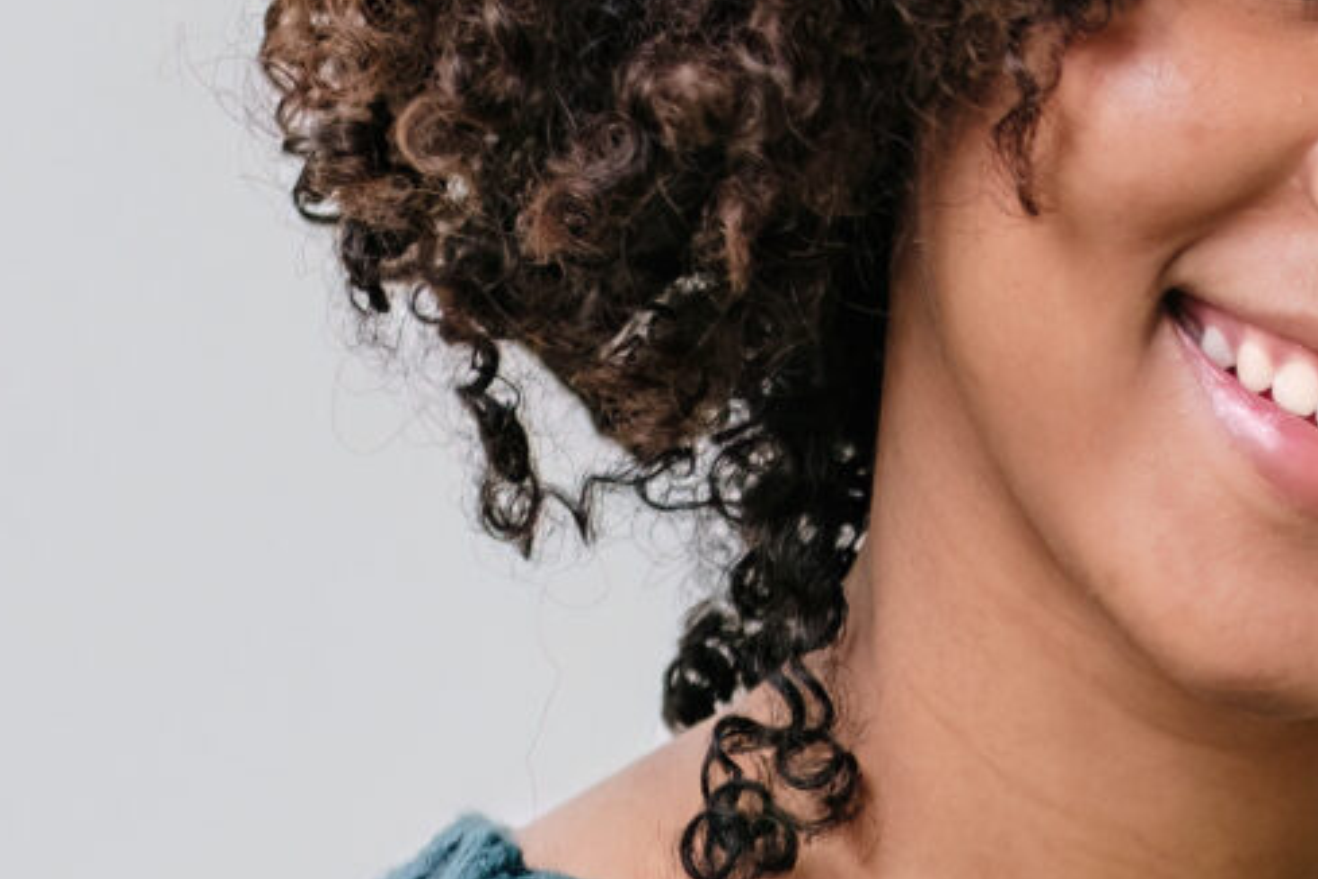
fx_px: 14387
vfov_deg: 3.5
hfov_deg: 5.2
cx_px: 2337
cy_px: 1180
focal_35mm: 393
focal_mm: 50
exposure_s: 1/200
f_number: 2
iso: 400
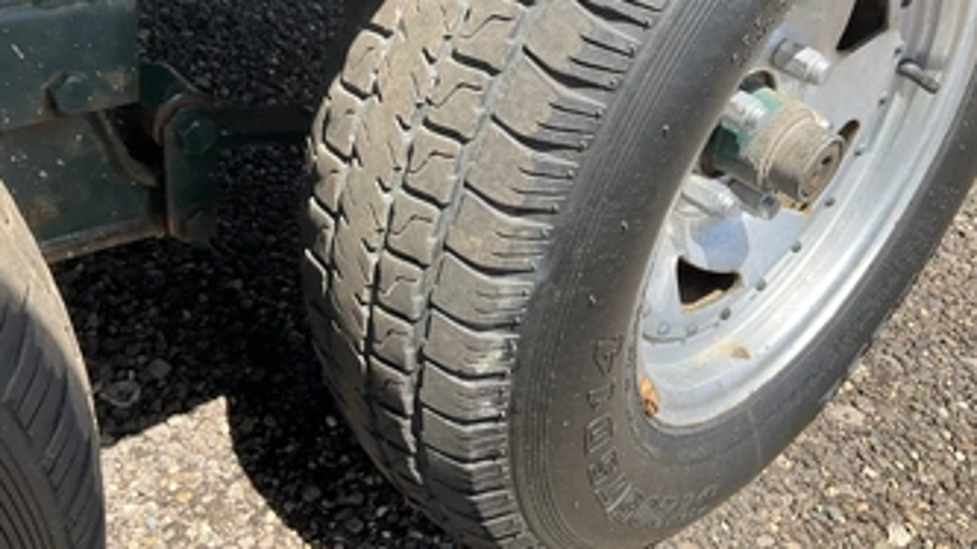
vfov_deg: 30.6
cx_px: 487
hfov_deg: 52.8
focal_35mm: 38
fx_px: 984
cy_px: 138
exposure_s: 1/568
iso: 25
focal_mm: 3
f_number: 1.8
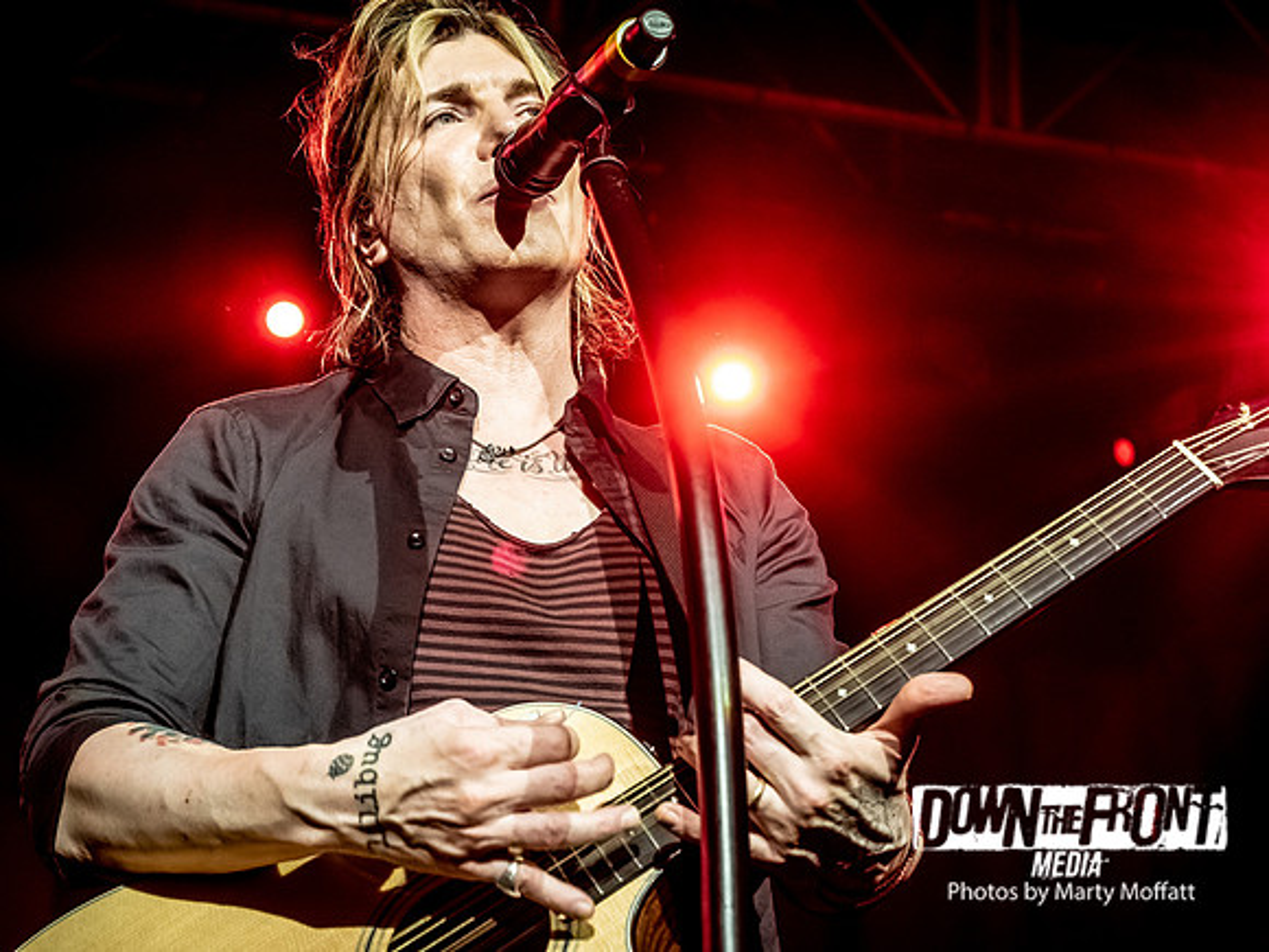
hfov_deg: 24.4
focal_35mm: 80
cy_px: 476
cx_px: 634
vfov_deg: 18.4
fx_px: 2933
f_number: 3.5
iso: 1600
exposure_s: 1/250
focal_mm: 40
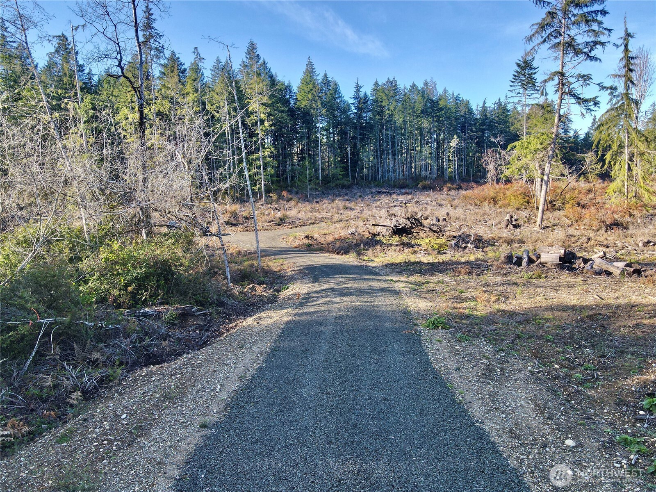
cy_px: 246
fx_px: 455
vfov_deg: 56.8
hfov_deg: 71.6
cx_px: 328
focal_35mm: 24
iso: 100
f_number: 2.8
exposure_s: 1/160
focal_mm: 4.5
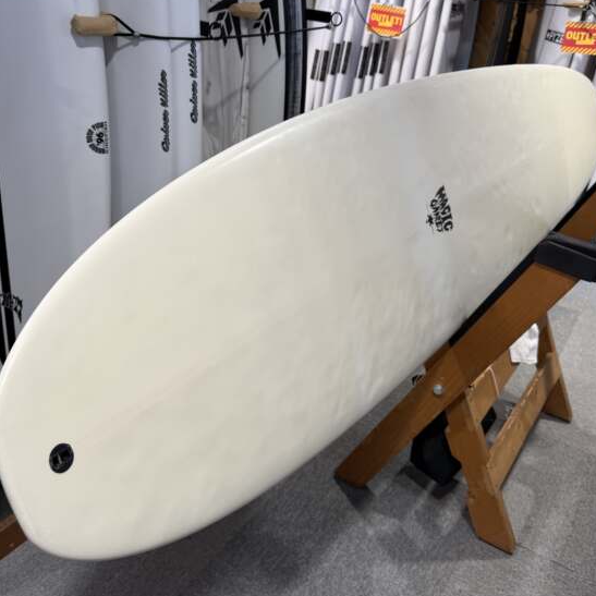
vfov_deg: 52.4
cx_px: 290
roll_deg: -4.4
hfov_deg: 52.5
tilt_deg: -24.9
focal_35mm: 31
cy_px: 264
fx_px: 604
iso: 64
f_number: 1.78
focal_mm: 6.76
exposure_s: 1/121
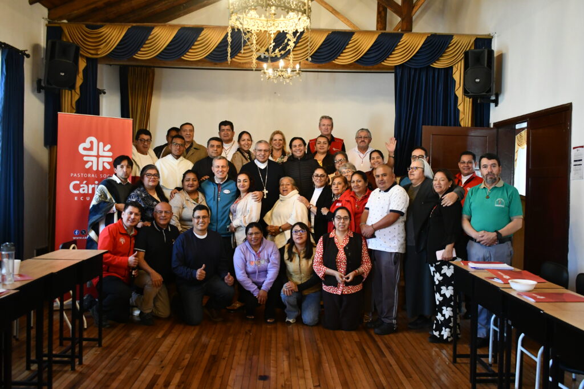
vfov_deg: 36.9
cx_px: 292
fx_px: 584
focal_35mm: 36
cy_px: 194
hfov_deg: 53.1
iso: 2800
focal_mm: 24
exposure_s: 1/125
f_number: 4
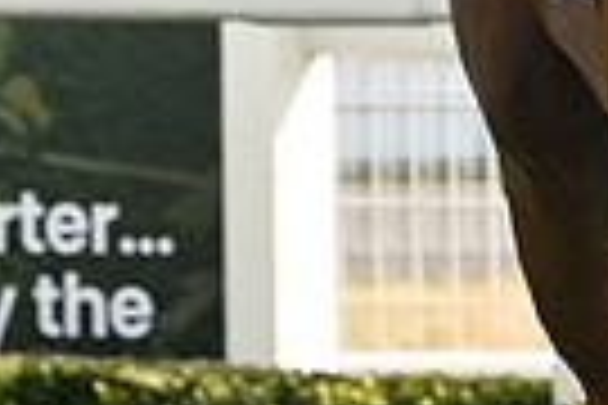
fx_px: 14473
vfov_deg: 1.6
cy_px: -452
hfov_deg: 2.4
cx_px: 1009
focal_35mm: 857
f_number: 6.3
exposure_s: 1/1000
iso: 400
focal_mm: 200
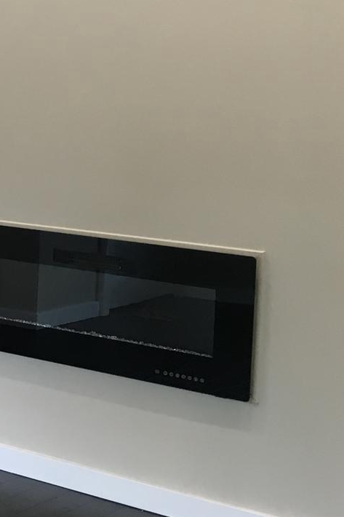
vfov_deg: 23.2
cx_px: -339
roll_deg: -0.7
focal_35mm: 87
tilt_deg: -2.8
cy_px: 141
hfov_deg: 13.5
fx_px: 1248
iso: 64
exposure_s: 1/30
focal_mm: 4.15
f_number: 2.2
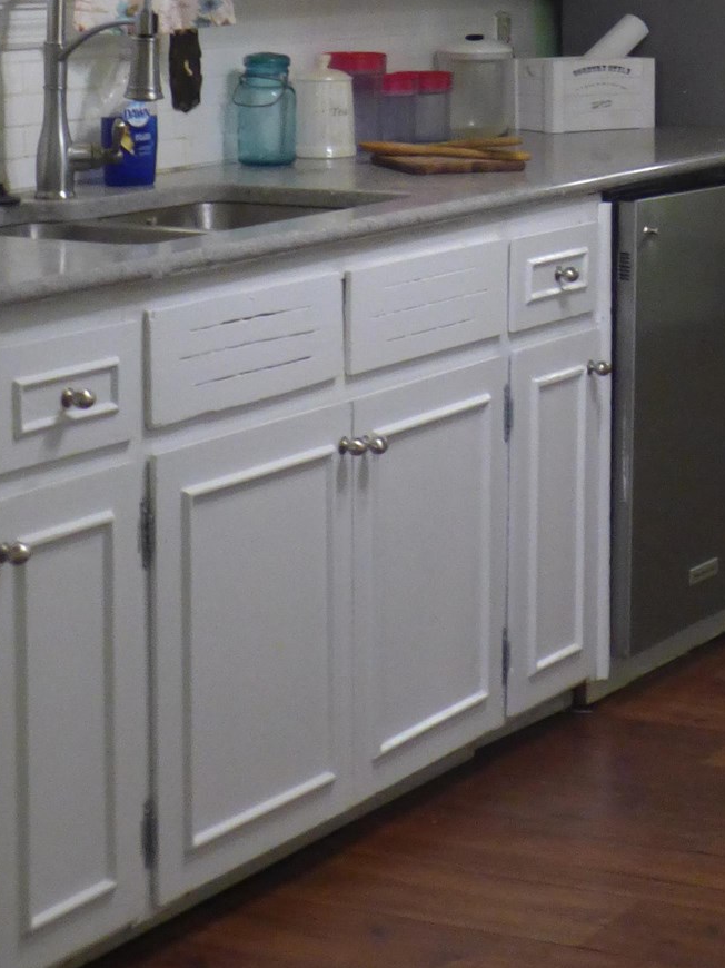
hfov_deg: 14.8
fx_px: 2738
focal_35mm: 98
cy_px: 107
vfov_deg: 19.7
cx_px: 714
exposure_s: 1/25
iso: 400
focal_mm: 6.47
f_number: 3.5
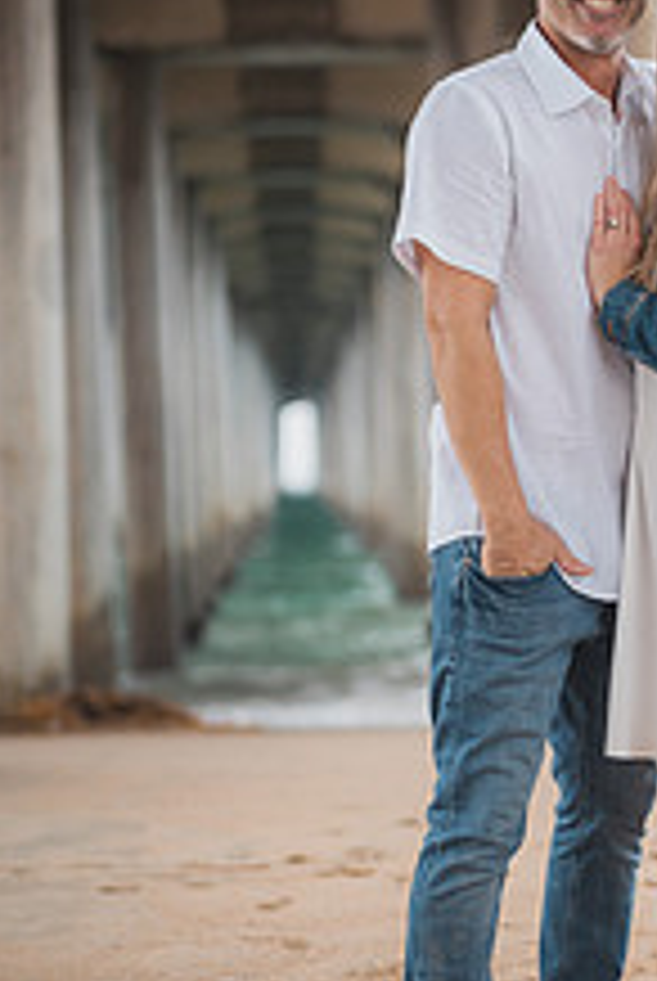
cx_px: 621
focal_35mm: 103
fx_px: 2810
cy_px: 454
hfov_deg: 13.2
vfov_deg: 19.8
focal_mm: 50
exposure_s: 1/1600
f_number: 1.4
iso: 160
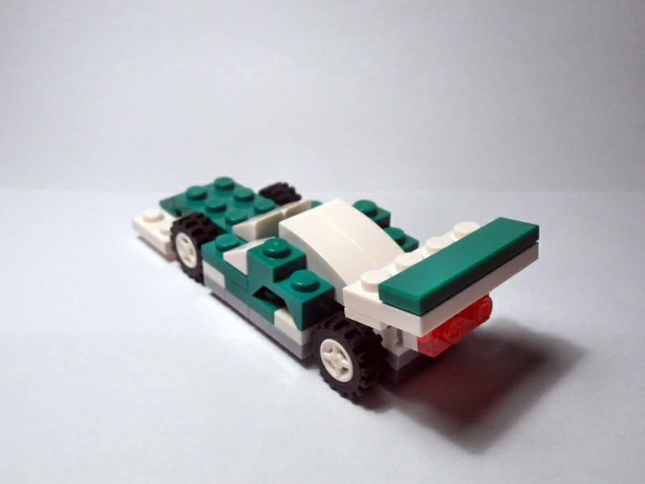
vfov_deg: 38.7
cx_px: 322
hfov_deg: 50.1
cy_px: 242
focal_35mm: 37
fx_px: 689
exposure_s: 1/80
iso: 80
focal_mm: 6.61
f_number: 3.9
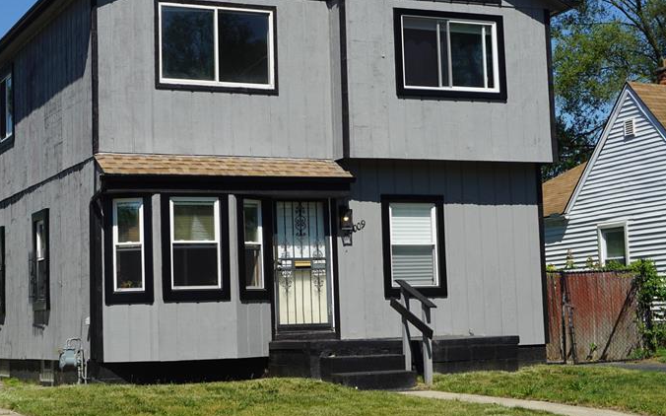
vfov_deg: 18.1
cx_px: 310
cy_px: 190
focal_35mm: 72
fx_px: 1302
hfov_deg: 28.7
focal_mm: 31
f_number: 11
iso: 100
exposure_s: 1/200
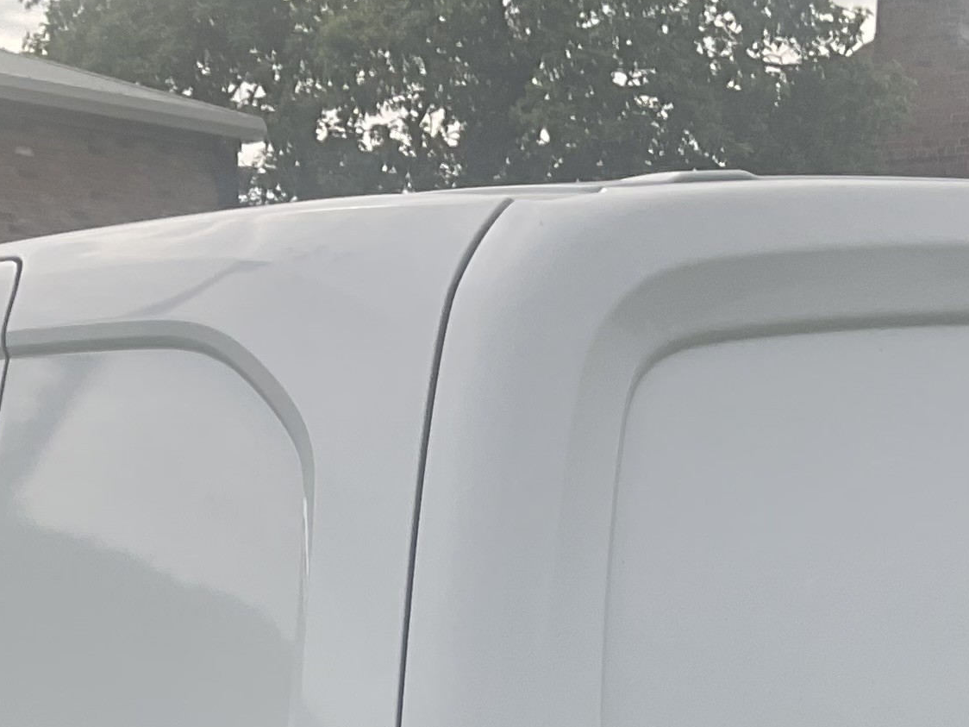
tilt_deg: -15.3
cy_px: 1175
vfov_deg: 13.2
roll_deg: -1.0
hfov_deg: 18.9
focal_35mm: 104
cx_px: 364
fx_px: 2911
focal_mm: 3
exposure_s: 1/1490
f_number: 1.8
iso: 16
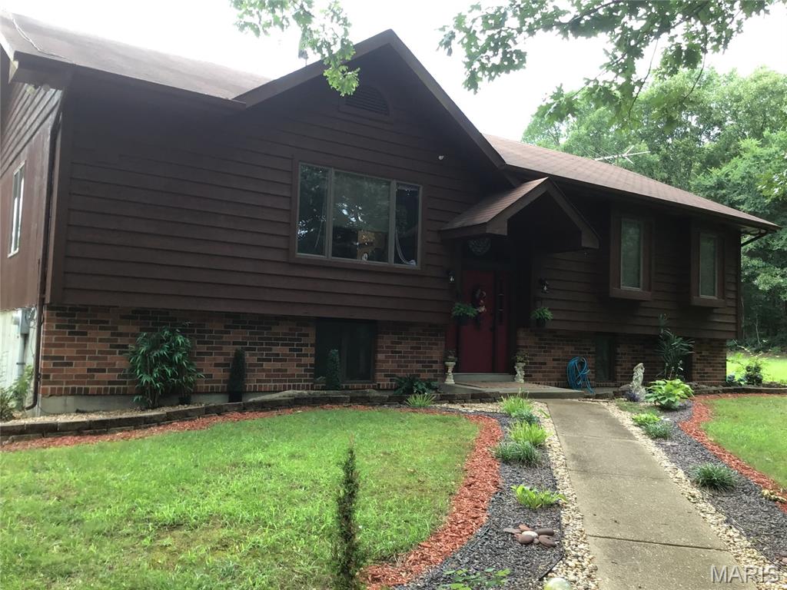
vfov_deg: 45.4
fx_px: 705
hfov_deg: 58.4
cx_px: 394
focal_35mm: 31
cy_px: 295
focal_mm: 3.3
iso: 40
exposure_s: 1/120
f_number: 2.4
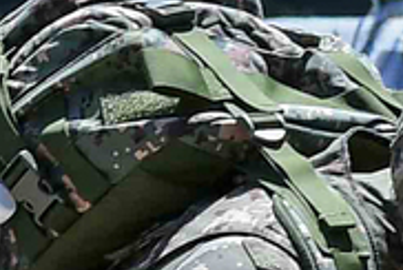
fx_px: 12648
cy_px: 360
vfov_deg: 1.2
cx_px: 954
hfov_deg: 1.8
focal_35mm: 1128
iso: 320
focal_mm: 98
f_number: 10
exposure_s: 1/250
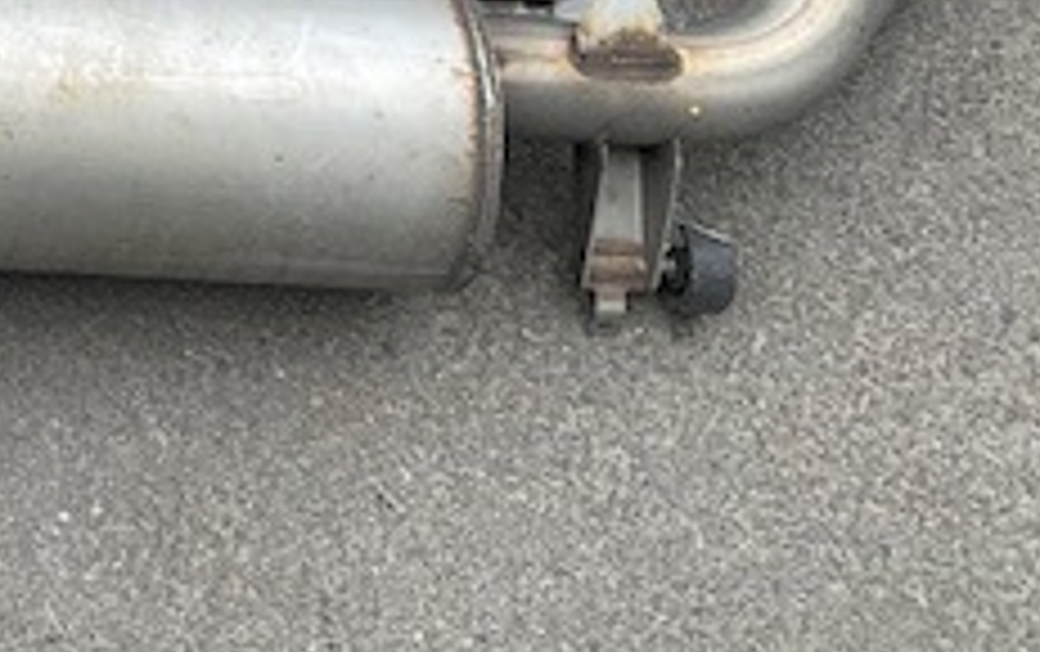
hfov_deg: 21.7
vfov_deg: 14.3
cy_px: -360
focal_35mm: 85
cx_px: -351
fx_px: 2412
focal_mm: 3
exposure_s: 1/500
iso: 16
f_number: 1.8
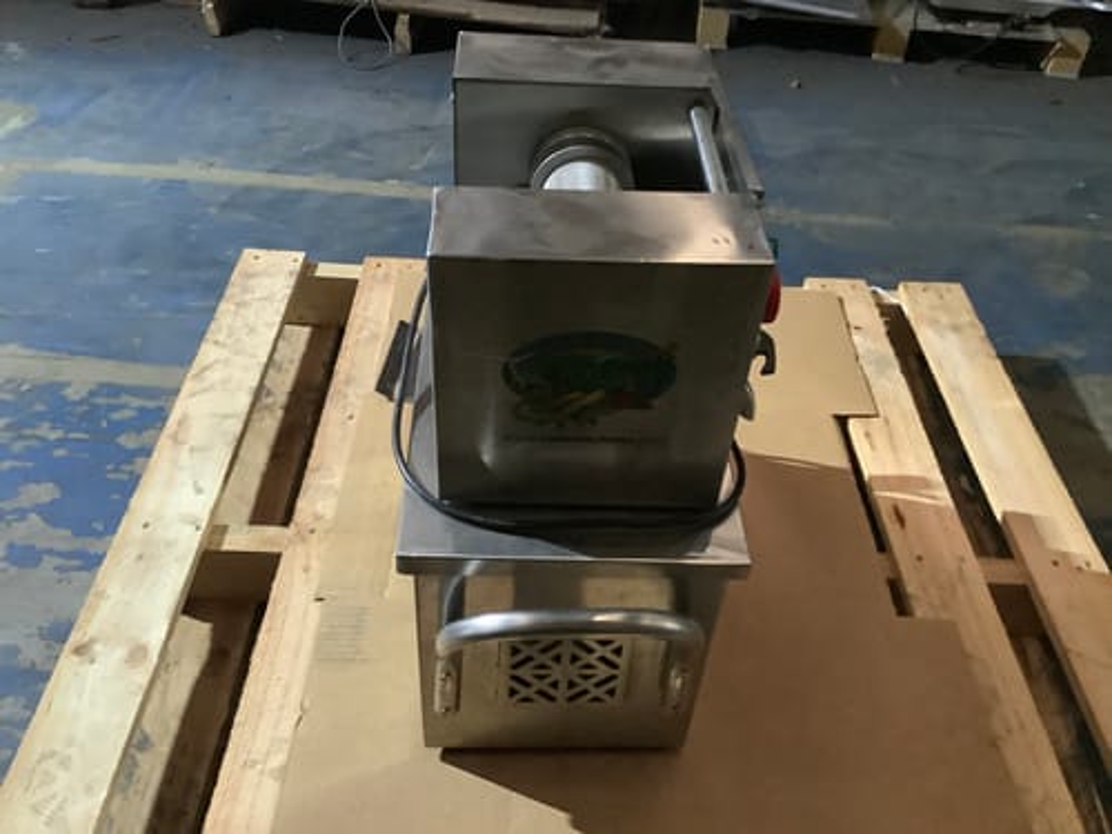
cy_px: 417
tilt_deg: -40.6
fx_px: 996
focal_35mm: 31
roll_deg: -1.7
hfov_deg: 58.4
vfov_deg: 45.4
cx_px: 556
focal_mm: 3.3
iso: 640
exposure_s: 1/25
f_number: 2.4
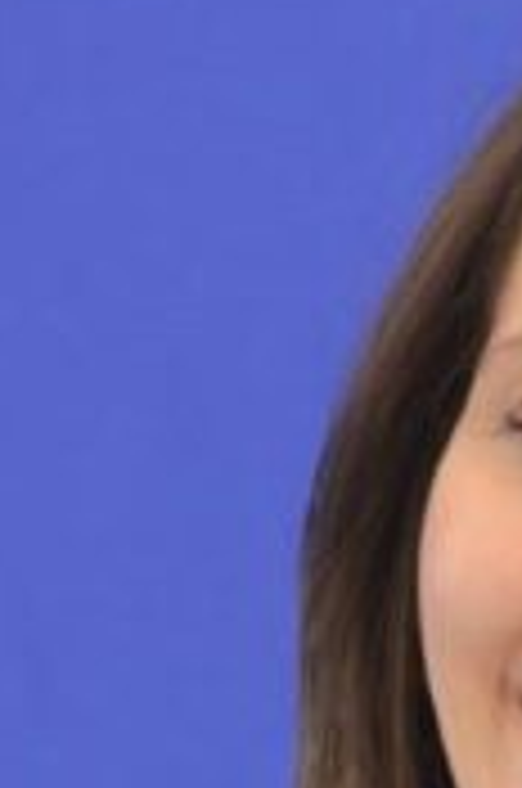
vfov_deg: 3.7
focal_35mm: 555
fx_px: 12118
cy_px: 1887
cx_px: 958
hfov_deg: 2.5
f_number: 4
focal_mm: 84
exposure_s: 1/125
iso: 1600
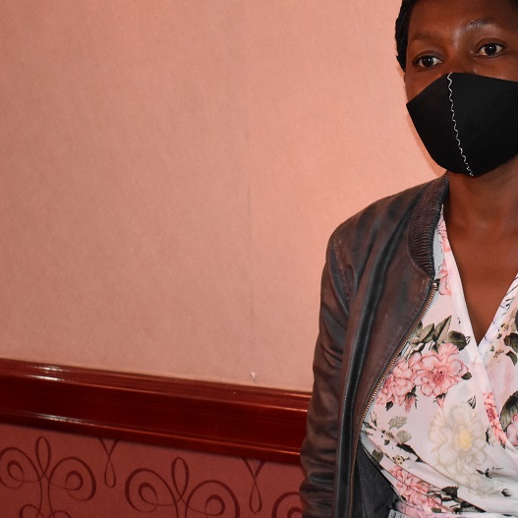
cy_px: 201
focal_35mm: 87
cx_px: 447
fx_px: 1473
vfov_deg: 19.9
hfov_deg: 19.6
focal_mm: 36
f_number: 4.8
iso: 3600
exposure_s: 1/60
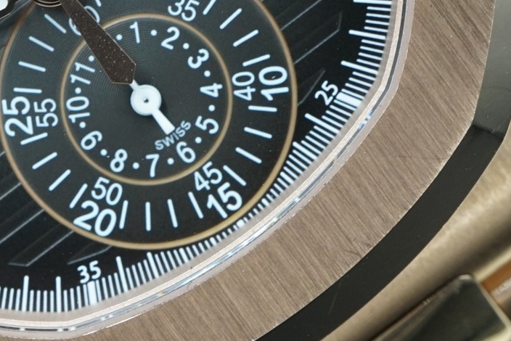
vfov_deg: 9.6
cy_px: 1
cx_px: 73
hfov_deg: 14.3
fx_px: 2016
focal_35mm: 142
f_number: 9
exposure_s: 1/80
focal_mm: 50
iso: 2000
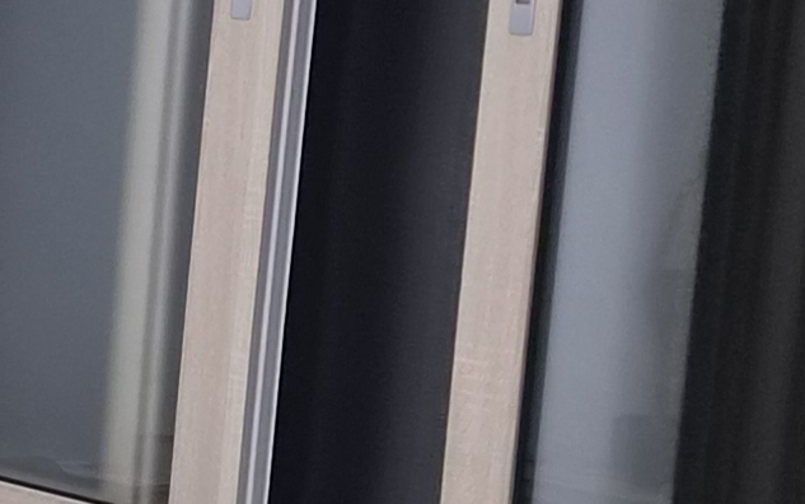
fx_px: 3379
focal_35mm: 154
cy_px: 409
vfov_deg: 8.5
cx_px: -916
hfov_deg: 11.8
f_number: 1.8
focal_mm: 5.4
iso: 200
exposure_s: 1/120
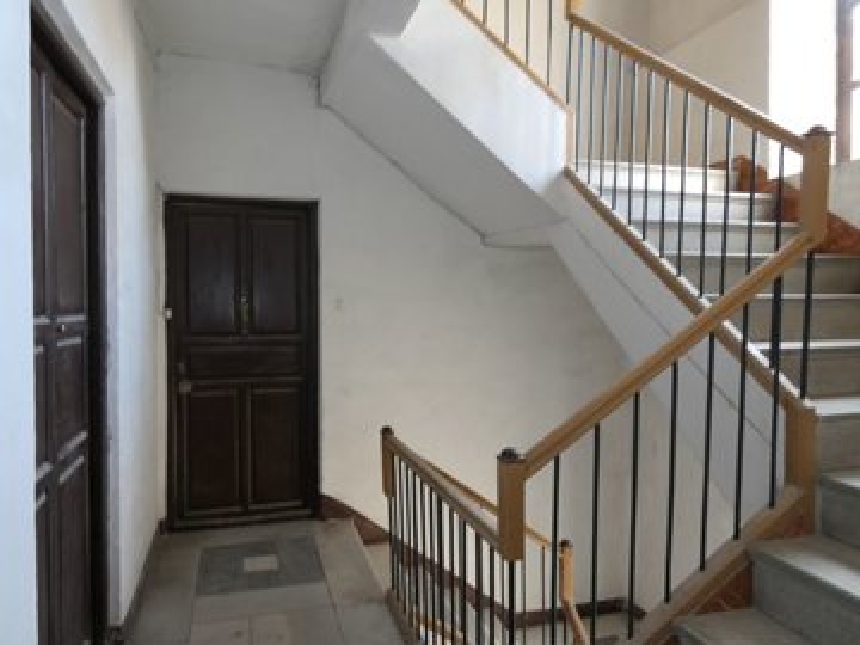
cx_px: 430
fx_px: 596
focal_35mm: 24
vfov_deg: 56.8
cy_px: 322
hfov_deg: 71.6
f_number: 3.3
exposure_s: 1/6
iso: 80
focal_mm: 4.3
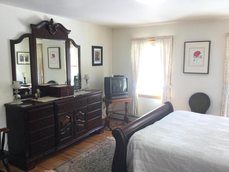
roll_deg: +0.5
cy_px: 86
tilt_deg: -7.7
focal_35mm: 31
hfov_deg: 58.4
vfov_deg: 45.4
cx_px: 114
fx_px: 205
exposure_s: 1/30
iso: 32
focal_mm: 3.3
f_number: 2.4
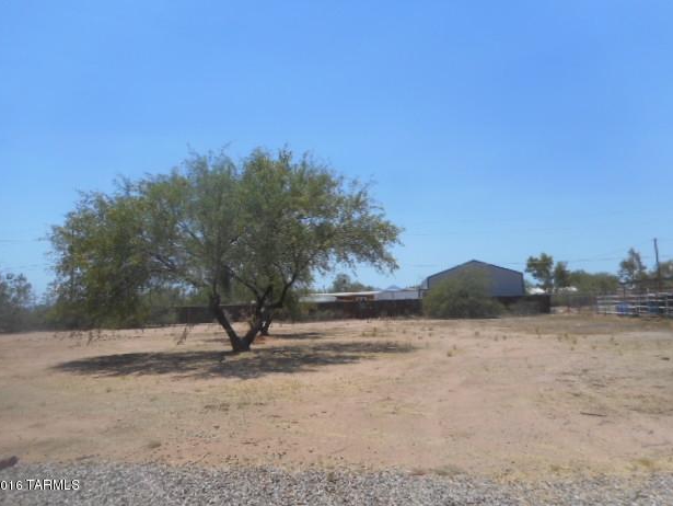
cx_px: 326
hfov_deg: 67.3
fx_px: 506
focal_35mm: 26
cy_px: 244
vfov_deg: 53.1
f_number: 3.7
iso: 80
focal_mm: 4.5
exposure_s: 1/1000
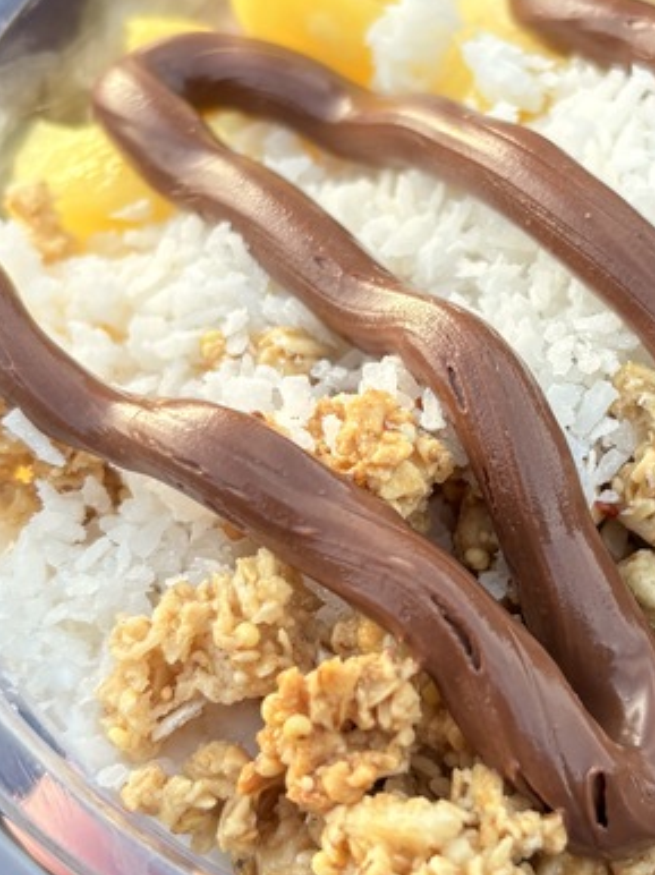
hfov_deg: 21.0
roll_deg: +0.4
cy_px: 385
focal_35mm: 69
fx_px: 1743
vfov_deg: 28.2
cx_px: 521
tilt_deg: -40.8
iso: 40
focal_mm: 5.96
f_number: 1.6
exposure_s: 1/273
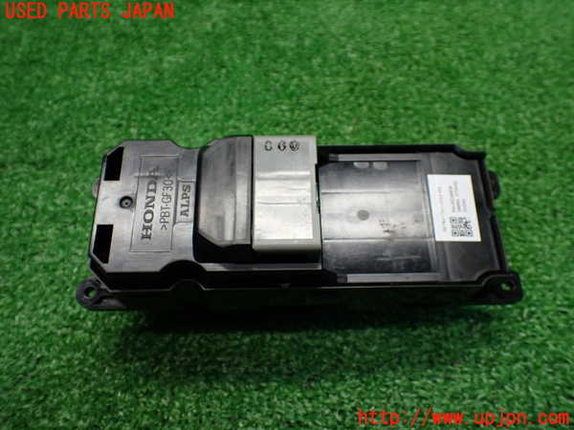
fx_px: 497
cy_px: 215
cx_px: 287
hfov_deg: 60.0
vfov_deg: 46.8
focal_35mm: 30
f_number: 2.3
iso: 320
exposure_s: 1/125
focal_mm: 5.4
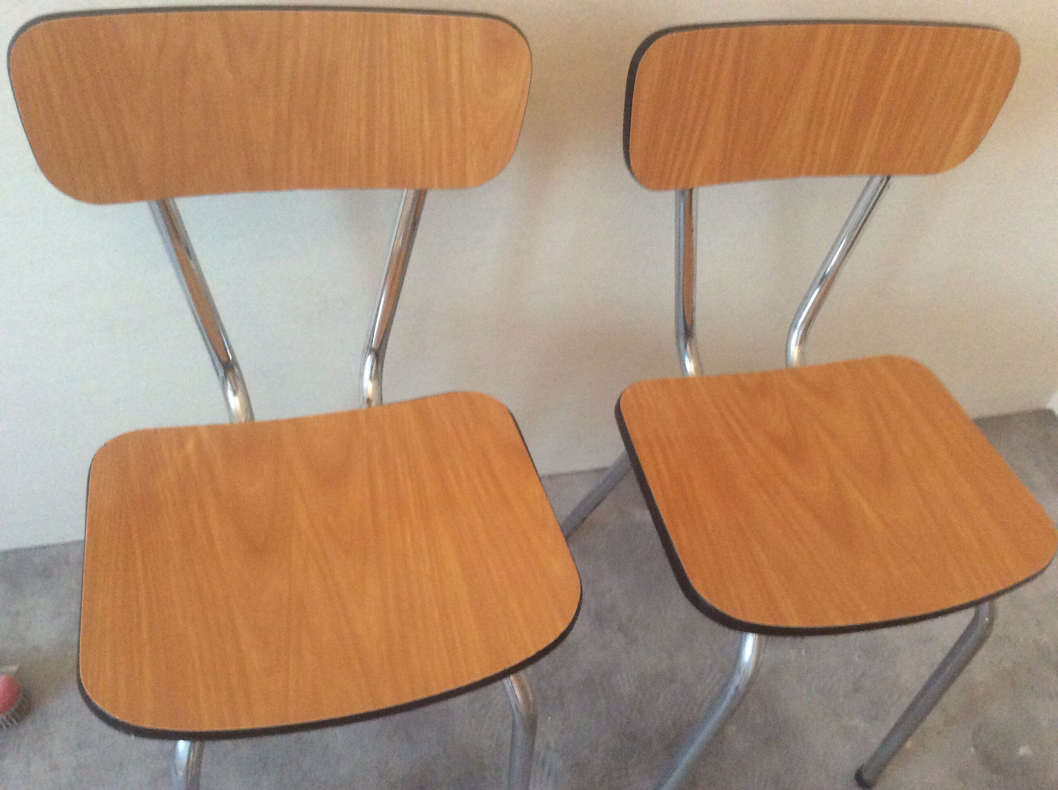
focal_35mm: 32
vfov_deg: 44.1
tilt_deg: -50.0
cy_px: 395
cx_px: 529
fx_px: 977
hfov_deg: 56.9
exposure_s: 1/20
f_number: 2.4
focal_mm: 3.3
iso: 320
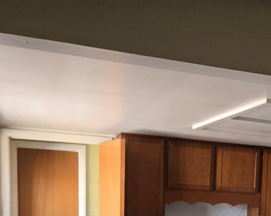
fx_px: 489
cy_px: 260
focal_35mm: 61
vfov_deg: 22.9
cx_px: 259
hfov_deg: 29.3
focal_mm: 5.4
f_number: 1.8
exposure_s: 1/120
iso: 320
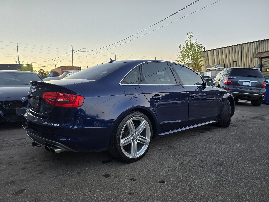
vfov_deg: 58.9
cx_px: 134
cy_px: 101
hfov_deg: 73.9
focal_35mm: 23
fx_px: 179
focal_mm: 6.3
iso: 200
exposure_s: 1/180
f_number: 1.7
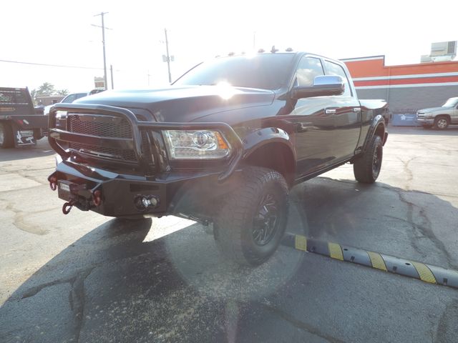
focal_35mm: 24
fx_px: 318
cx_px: 229
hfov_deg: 71.6
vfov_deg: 56.8
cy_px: 172
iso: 80
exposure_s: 1/320
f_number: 3
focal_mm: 4.3
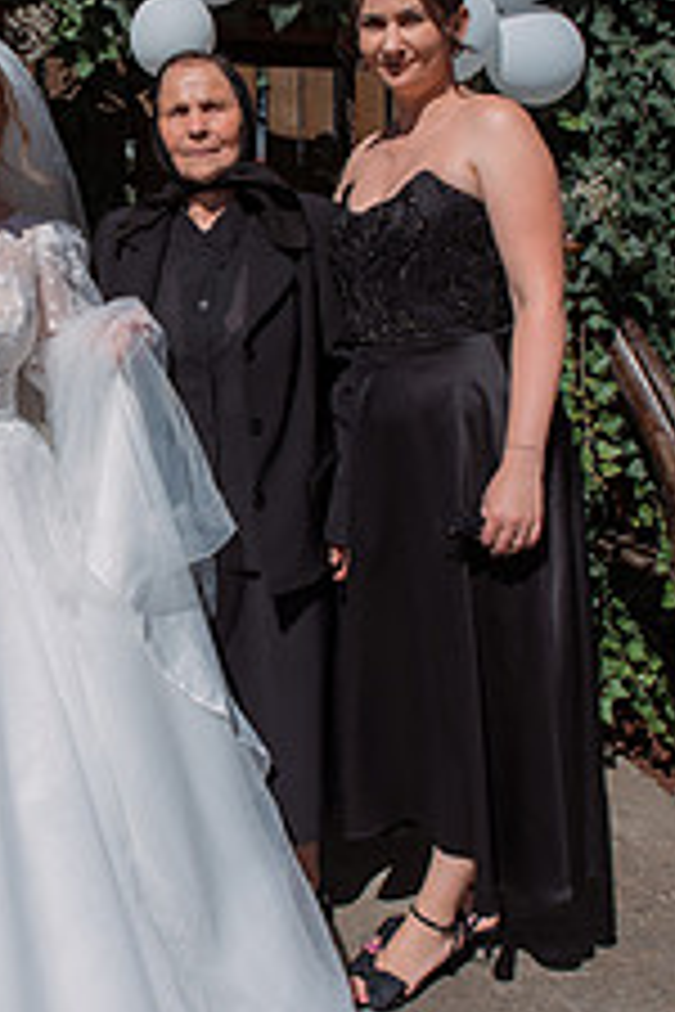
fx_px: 1350
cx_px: 72
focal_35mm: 48
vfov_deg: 40.6
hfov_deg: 27.1
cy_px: 342
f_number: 5.6
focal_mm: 24
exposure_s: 1/1600
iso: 250
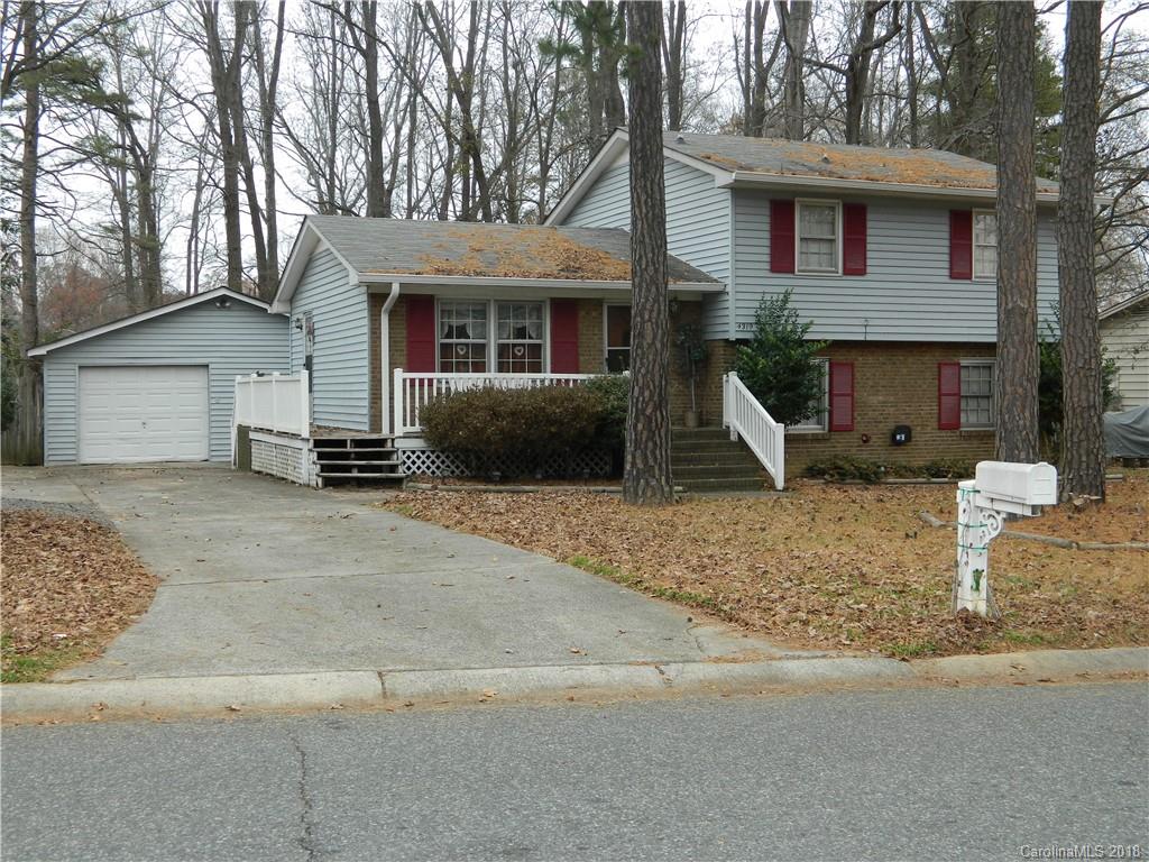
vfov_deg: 35.1
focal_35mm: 41
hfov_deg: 45.8
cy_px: 431
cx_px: 574
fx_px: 1361
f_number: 3.5
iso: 80
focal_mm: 7.3
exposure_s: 1/80
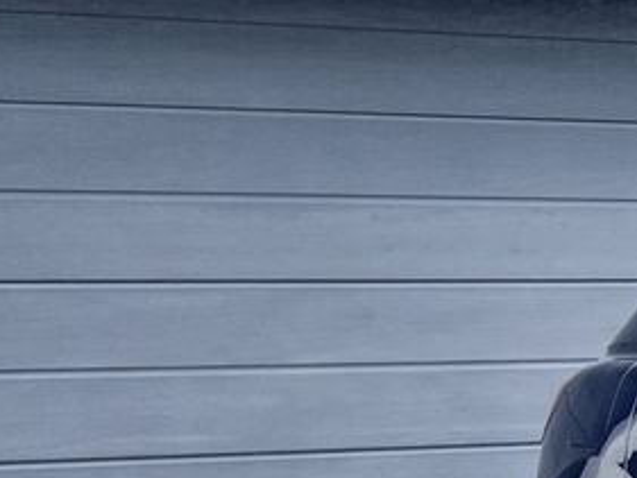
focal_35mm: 148
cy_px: 376
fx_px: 2725
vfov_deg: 10.0
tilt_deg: +1.5
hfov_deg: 10.6
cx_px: 1705
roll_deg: +2.7
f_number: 1.6
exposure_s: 1/1106
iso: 50
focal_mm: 5.1
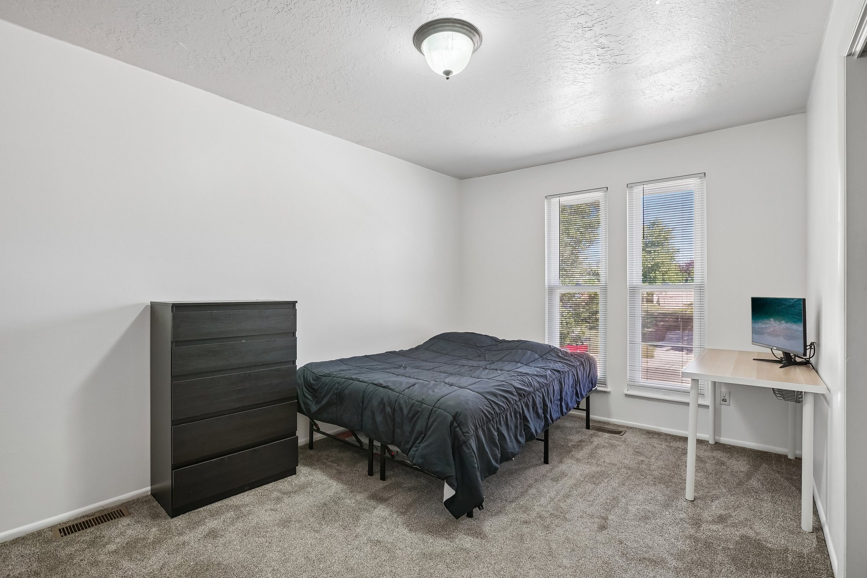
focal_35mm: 16
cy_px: 289
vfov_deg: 73.7
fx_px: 385
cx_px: 434
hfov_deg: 96.7
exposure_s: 1/13
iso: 400
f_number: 8
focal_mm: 16
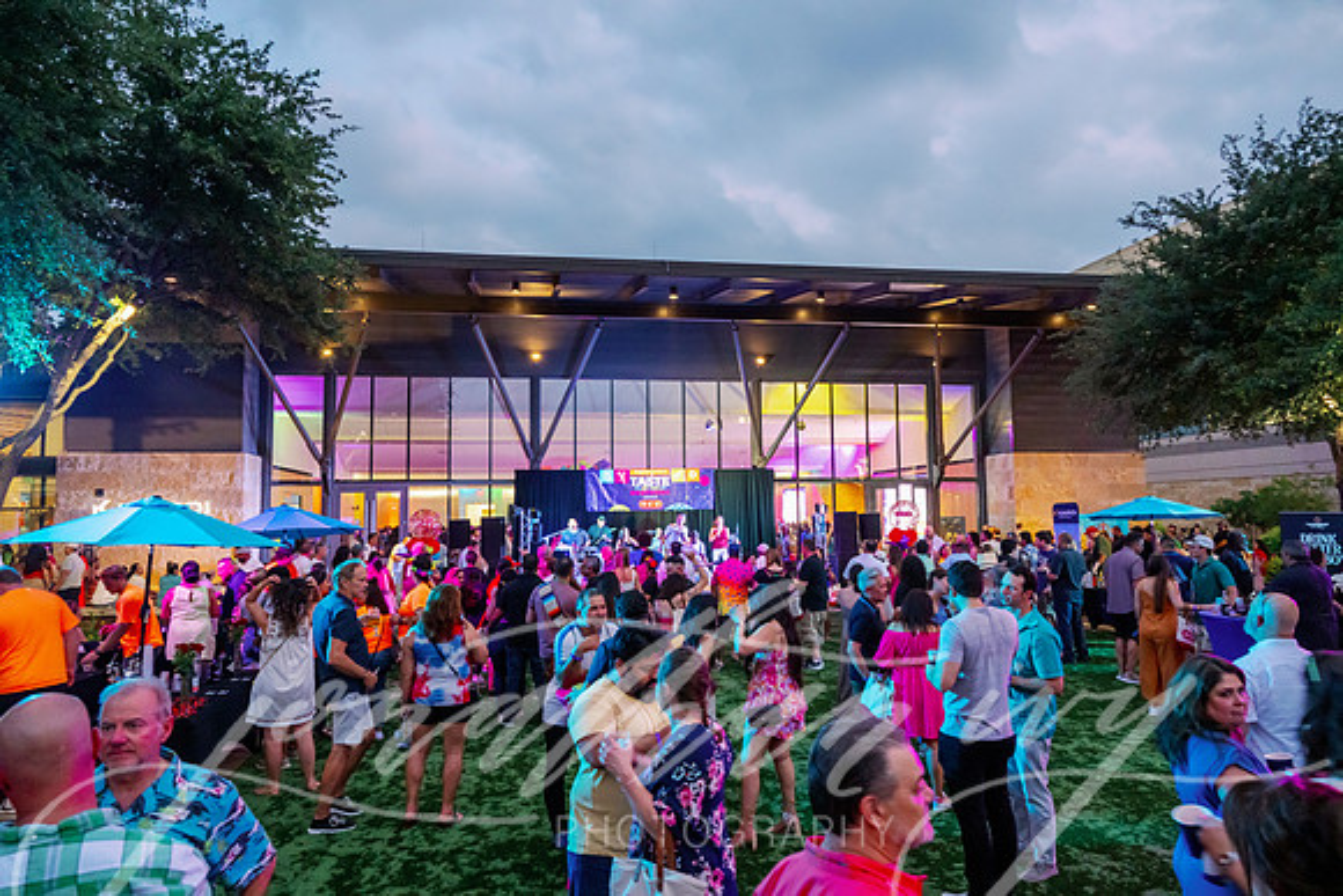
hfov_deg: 73.7
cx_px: 672
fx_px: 896
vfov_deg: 53.2
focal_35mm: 24
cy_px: 448
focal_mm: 24
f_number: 4.5
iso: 3200
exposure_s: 1/50
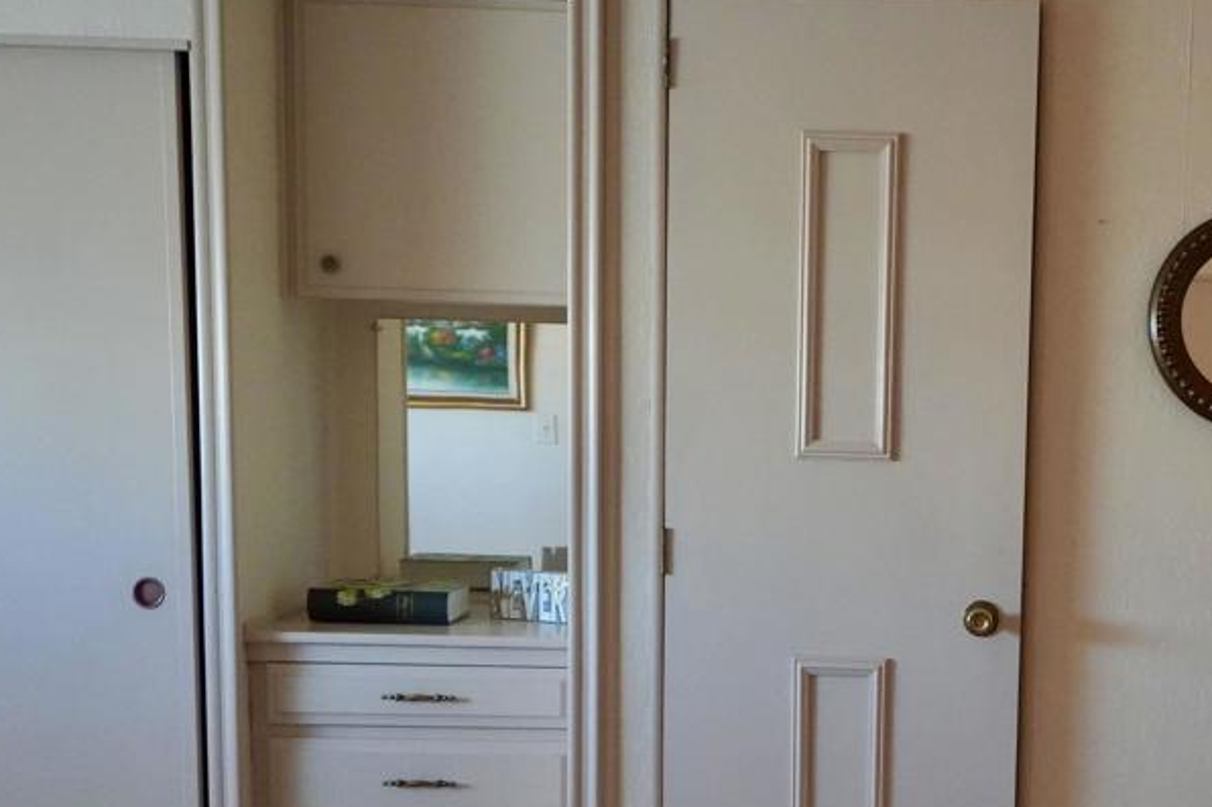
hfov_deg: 35.0
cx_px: 982
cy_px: 654
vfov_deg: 24.2
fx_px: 1851
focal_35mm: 55
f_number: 4
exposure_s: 1/160
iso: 8000
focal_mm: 32
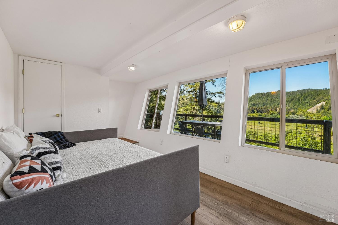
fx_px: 131
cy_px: 112
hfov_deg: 104.3
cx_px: 169
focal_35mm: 14
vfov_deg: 81.2
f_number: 8
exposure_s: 1/40
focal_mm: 14
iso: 640
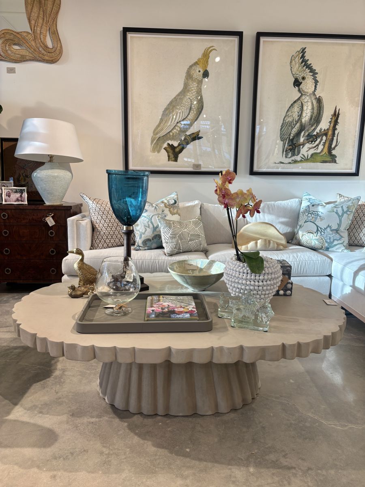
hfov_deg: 53.1
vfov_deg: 67.3
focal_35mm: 26
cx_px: 182
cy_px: 244
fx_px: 366
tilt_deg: -9.9
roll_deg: -1.6
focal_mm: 5.96
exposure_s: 1/120
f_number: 1.6
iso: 50
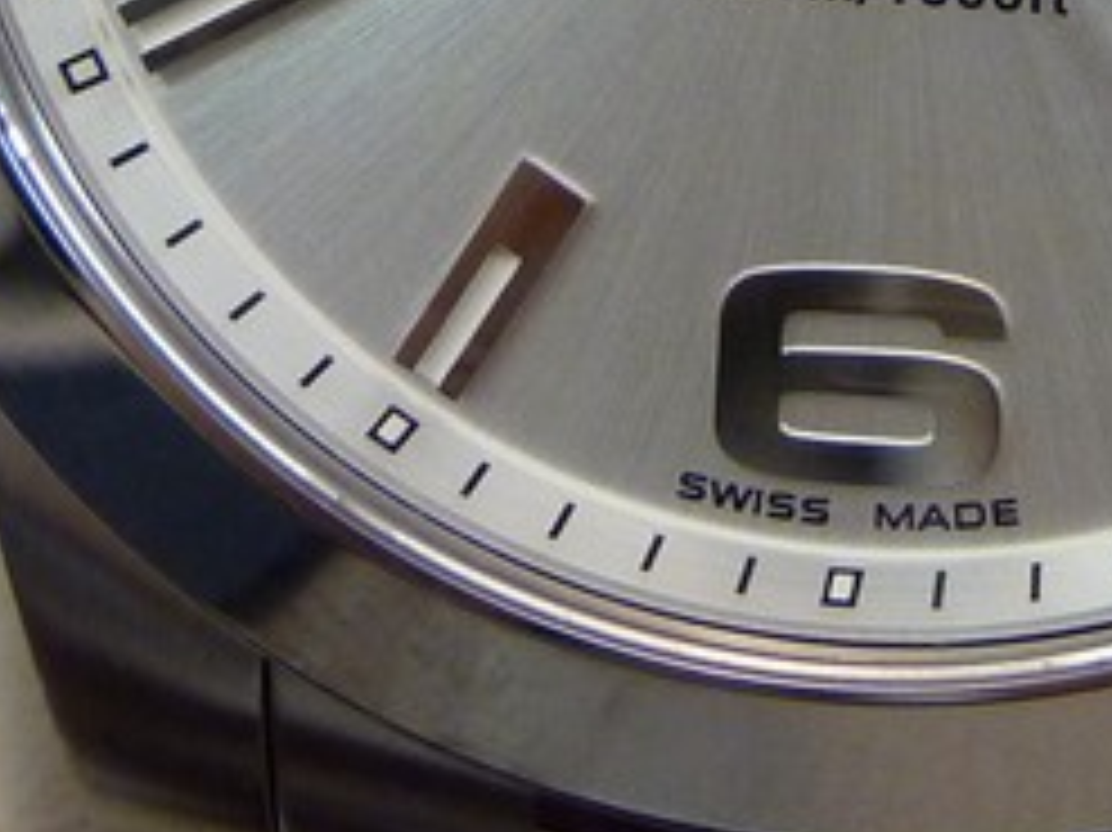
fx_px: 5330
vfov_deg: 8.6
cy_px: -562
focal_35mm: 166
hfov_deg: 11.9
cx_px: 923
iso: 250
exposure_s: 1/30
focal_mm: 6.5
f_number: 3.6
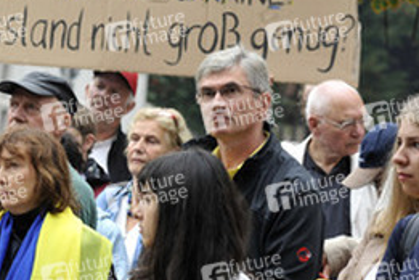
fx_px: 2106
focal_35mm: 181
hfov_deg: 11.3
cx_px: 103
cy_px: 153
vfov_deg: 7.6
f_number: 6.3
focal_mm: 105
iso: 640
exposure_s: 1/320
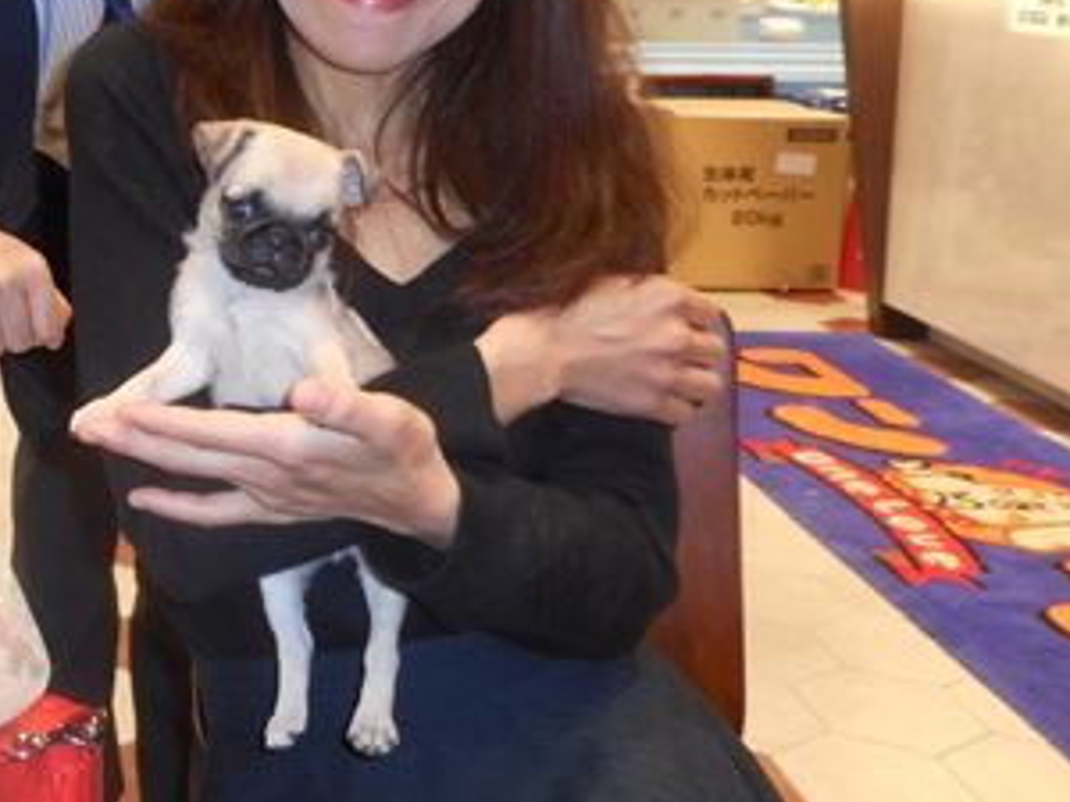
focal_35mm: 50
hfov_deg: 36.0
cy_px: 93
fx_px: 1546
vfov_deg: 28.1
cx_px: 118
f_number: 3.7
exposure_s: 1/25
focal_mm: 4.5
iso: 200
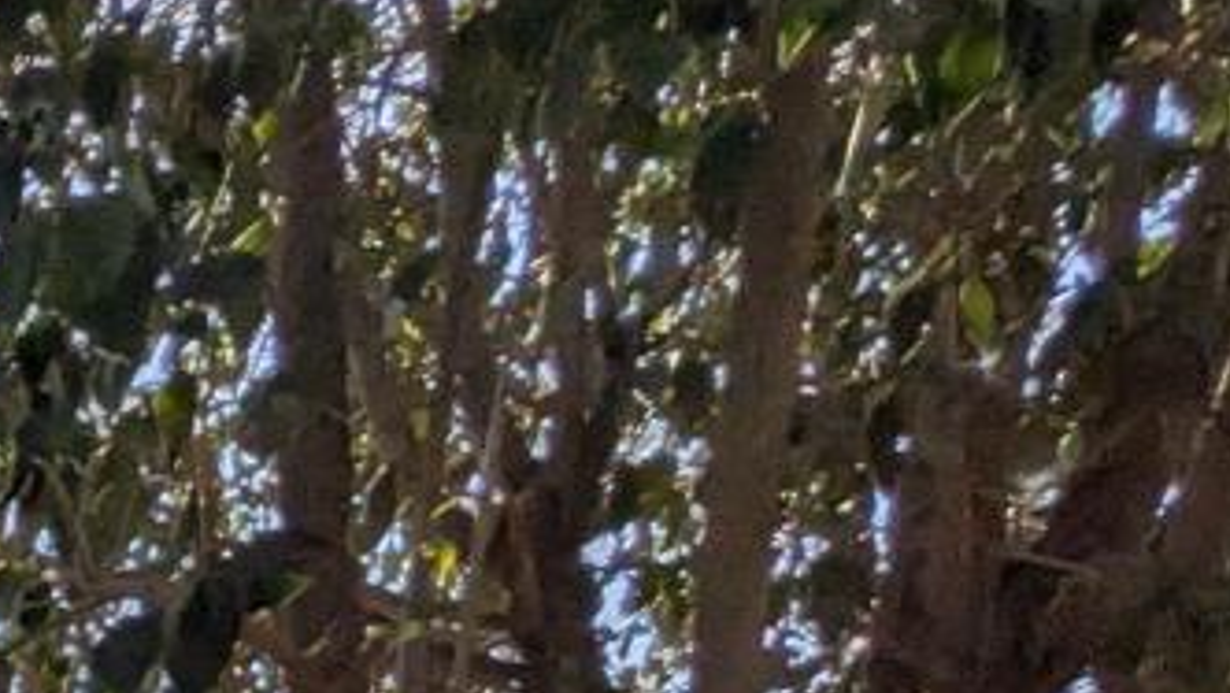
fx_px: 2251
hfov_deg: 16.5
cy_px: 1747
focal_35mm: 69
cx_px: -1538
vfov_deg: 12.7
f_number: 2.2
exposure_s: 1/3322
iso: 49
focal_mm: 1.83
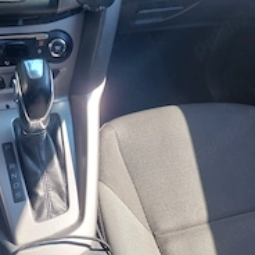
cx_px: 91
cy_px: 46
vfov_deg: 34.1
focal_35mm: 48
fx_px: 400
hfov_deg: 35.1
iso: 40
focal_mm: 5.23
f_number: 1.8
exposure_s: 1/335
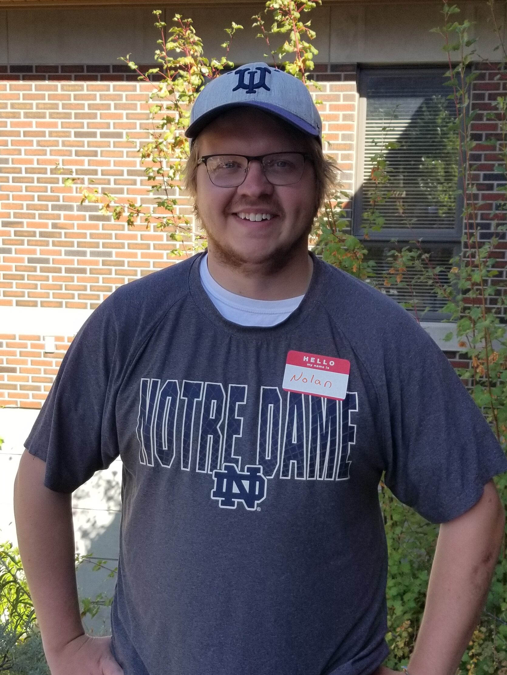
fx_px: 508
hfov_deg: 53.1
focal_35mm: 26
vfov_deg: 67.3
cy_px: 338
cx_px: 254
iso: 50
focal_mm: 4.25
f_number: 1.7
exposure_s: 1/702
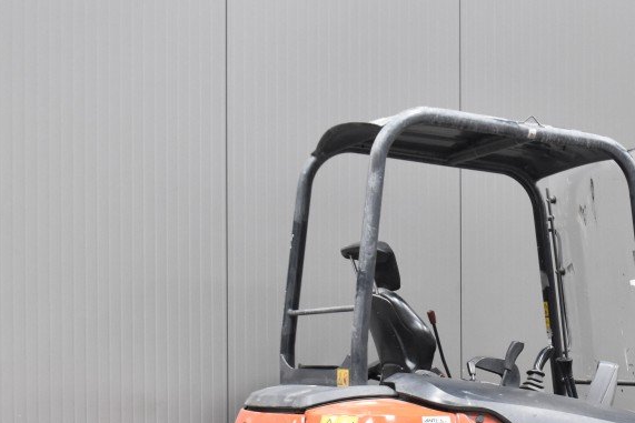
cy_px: 382
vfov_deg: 15.9
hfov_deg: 23.1
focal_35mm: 85
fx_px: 1500
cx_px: 608
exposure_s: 1/25
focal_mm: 27
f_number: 5
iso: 1600
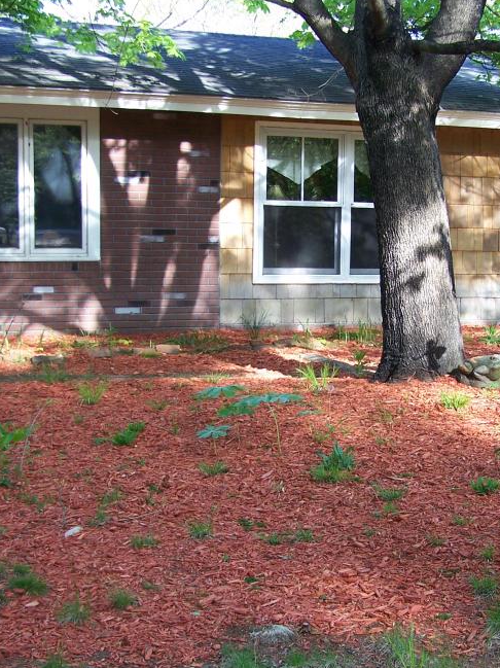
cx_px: 310
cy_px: 391
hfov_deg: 24.3
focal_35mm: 60
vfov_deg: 32.1
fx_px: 1157
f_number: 2.8
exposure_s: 1/100
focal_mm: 6.3
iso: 80
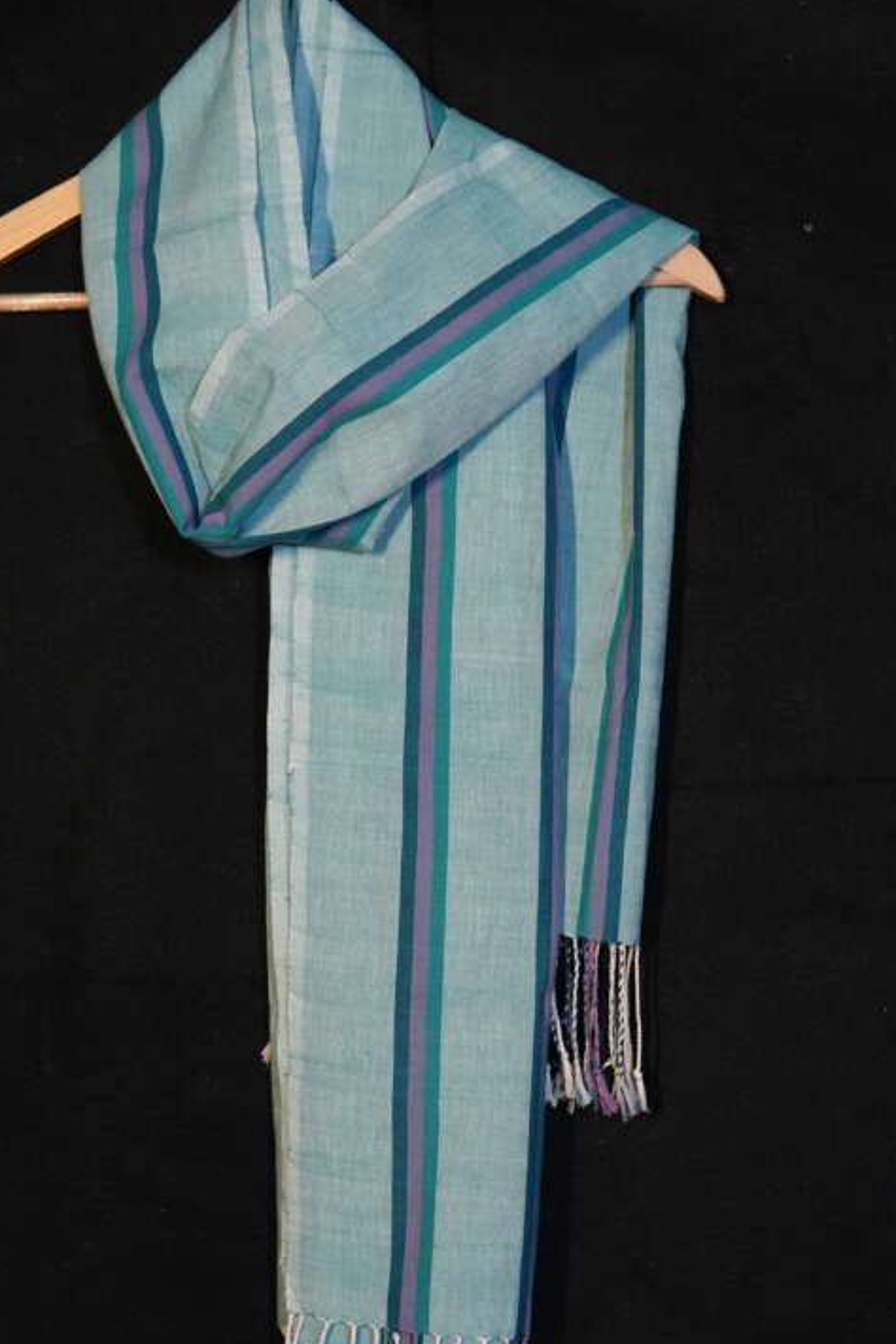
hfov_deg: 23.8
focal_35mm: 57
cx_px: 395
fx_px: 2128
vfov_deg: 35.0
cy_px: 792
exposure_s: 1/400
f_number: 2.8
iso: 6400
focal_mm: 30
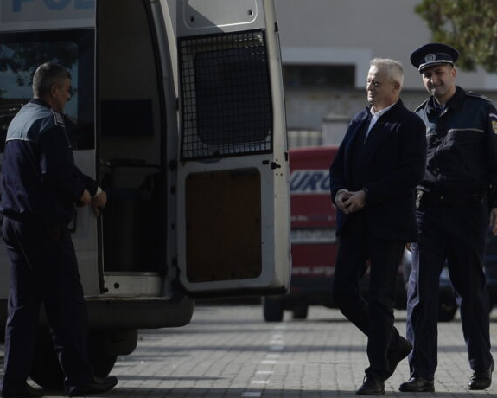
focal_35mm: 227
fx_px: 3339
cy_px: 200
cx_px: 262
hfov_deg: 8.5
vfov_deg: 6.8
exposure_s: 1/5000
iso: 400
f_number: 3.5
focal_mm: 200
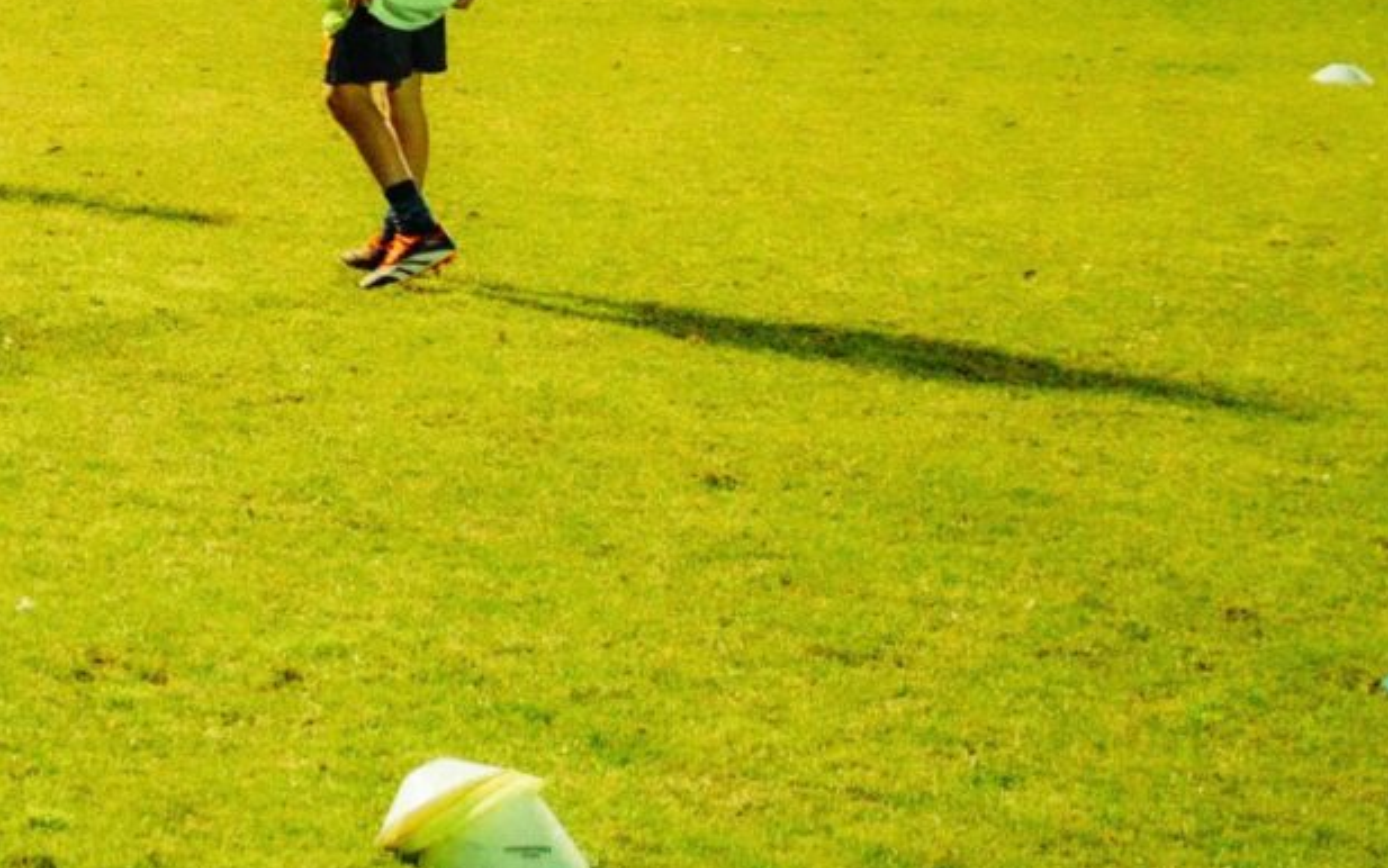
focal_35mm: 131
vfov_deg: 9.9
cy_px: -183
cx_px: -974
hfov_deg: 14.4
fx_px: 4957
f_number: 2.8
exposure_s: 1/160
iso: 4000
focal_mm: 31
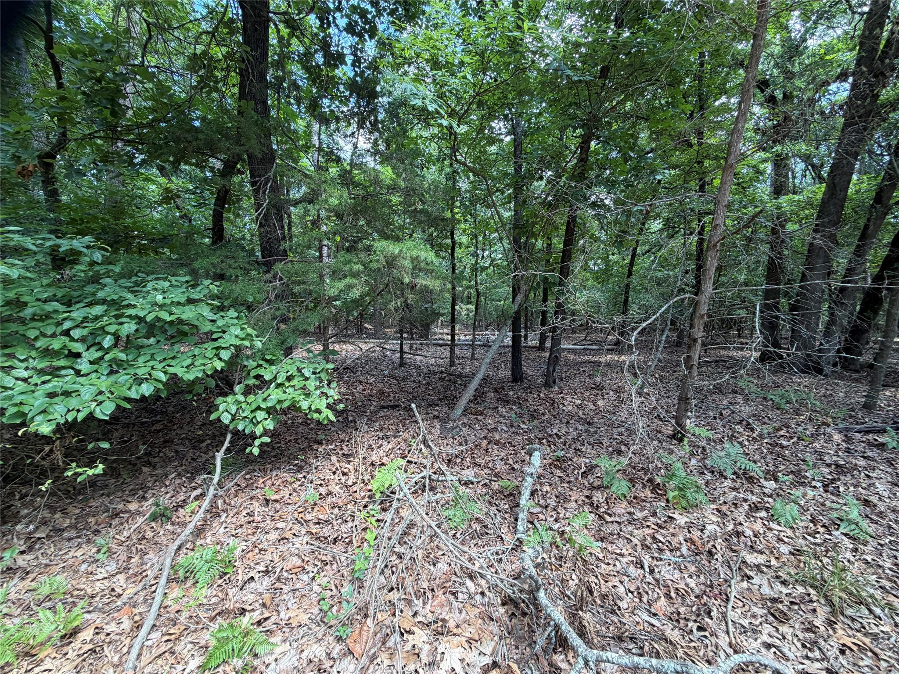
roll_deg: -0.1
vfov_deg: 85.7
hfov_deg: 102.1
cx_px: 450
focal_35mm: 14
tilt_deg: -3.2
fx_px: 364
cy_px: 337
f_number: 2.2
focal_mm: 2.22
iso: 80
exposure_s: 1/121
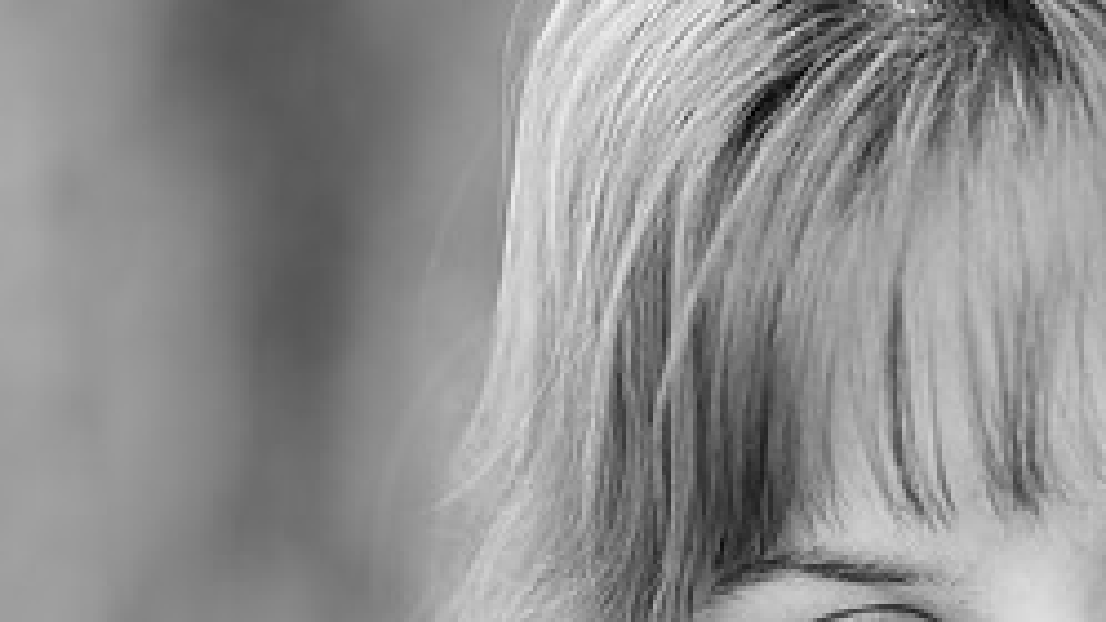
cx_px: 826
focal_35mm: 233
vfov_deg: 5.2
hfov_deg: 9.2
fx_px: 6832
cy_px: 806
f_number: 2.2
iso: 160
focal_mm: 85
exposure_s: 1/160
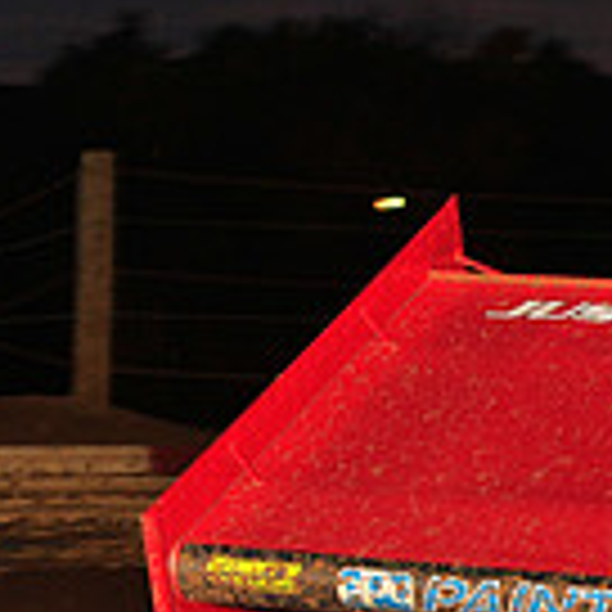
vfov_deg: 6.0
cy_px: 630
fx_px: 5781
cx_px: 342
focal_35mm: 289
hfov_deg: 6.1
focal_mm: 80
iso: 1000
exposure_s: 1/320
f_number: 7.1
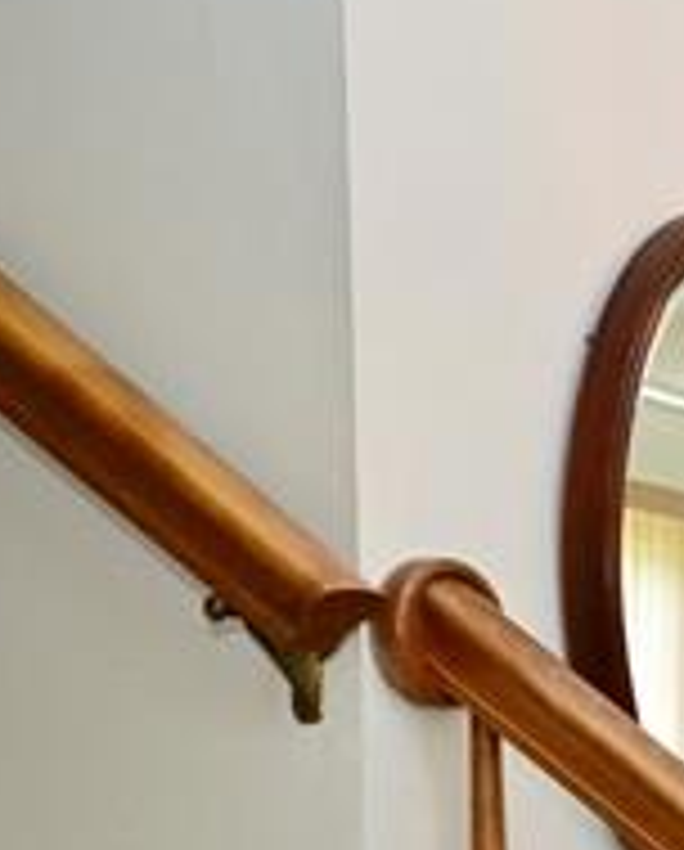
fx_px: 1791
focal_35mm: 71
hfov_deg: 11.7
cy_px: 819
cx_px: 2016
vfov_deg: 25.6
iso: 1250
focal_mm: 14
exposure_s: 1/60
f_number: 9
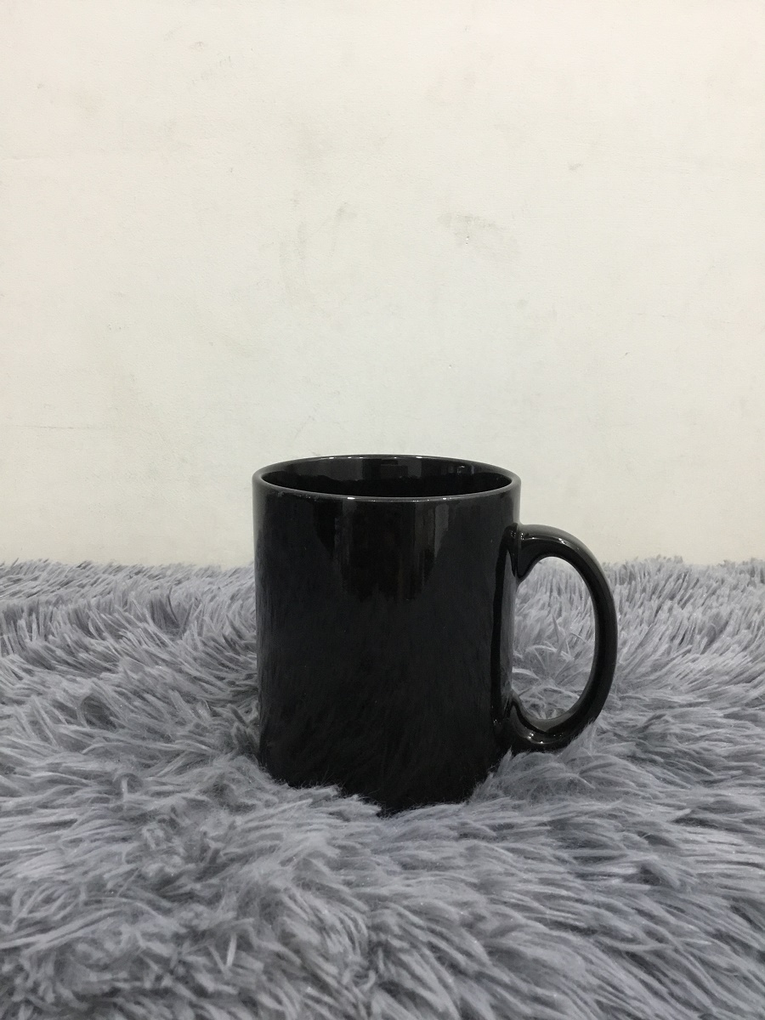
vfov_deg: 58.4
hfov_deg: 45.4
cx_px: 382
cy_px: 510
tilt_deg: -12.6
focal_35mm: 31
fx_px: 913
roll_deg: +0.1
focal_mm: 3.3
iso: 160
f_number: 2.4
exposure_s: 1/33
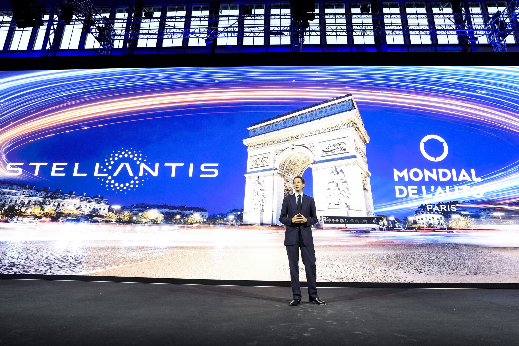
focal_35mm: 20
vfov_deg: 61.9
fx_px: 288
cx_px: 260
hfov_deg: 84.0
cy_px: 173
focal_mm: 20
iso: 2000
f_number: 2.8
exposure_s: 1/500
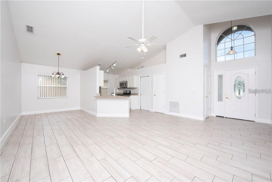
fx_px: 106
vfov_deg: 81.2
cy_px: 91
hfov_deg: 104.2
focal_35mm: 14
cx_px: 136
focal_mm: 14
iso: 400
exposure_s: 1/200
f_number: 10
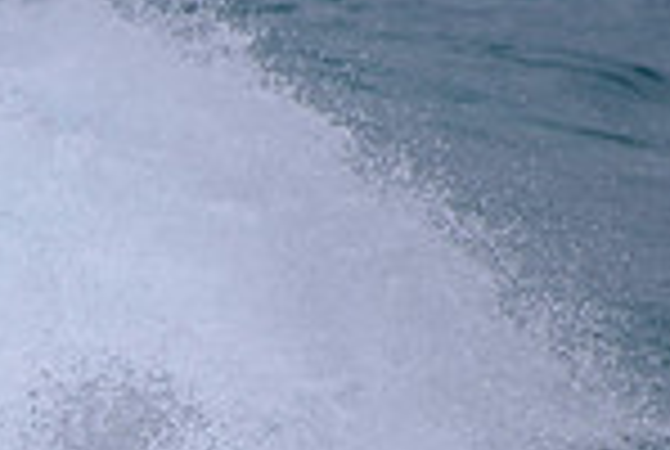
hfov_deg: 0.9
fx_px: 44383
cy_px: 495
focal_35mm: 2380
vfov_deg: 0.6
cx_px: -208
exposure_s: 1/2000
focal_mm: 500
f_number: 5.6
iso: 180
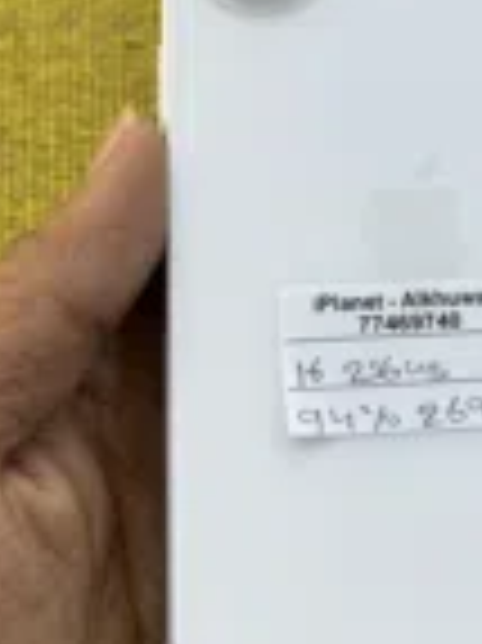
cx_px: 441
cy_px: 261
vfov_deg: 14.7
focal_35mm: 134
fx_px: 2492
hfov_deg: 11.0
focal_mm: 6.76
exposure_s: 1/100
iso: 80
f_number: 1.78
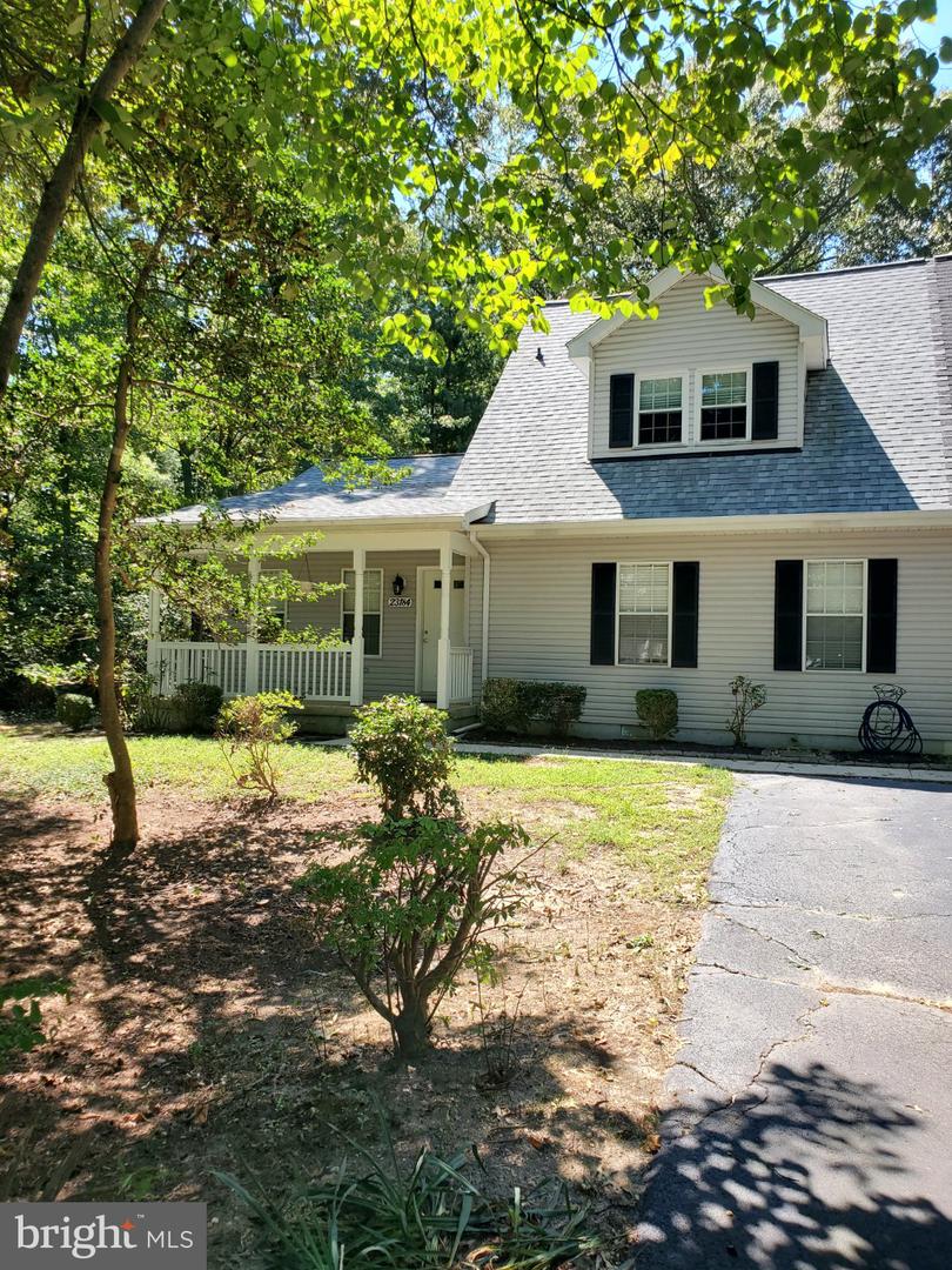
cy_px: 635
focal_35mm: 26
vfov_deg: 67.3
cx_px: 476
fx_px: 953
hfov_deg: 53.1
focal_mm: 4.3
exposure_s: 1/522
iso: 50
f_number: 2.4
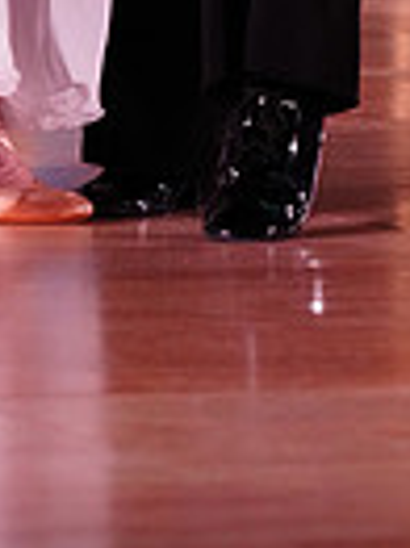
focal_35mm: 448
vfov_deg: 4.4
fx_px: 7087
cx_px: 195
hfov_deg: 3.3
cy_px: -632
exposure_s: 1/500
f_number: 4
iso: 3200
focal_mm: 105
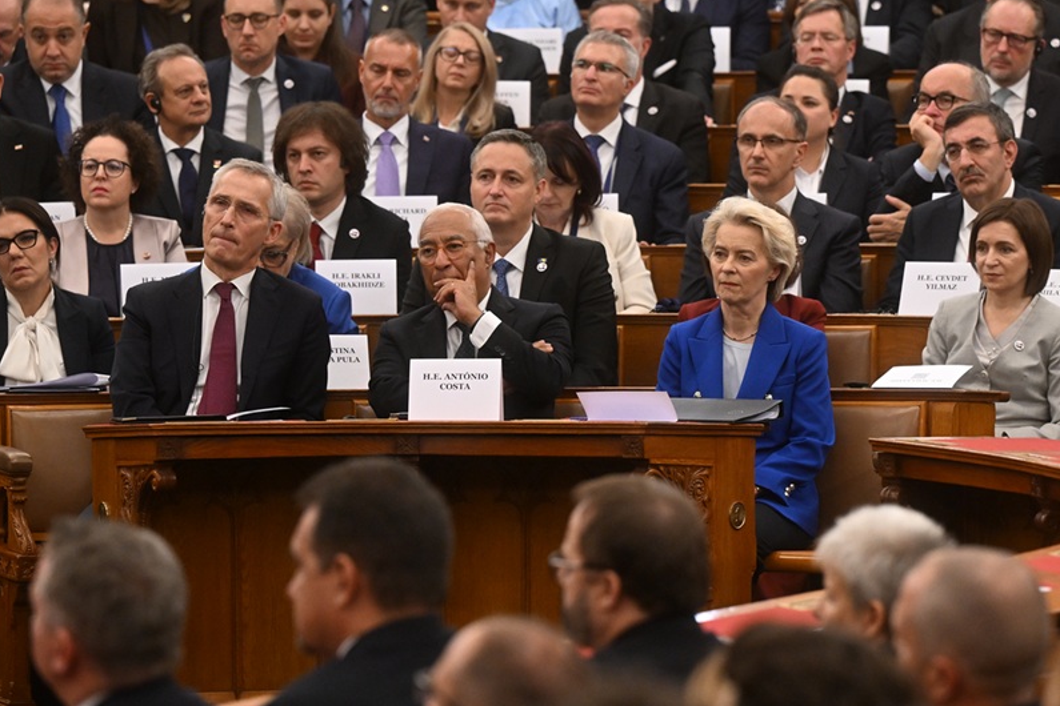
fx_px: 6683
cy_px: 420
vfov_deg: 6.1
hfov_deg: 9.1
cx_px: 785
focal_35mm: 227
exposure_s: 1/400
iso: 2500
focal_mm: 125
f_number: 3.2
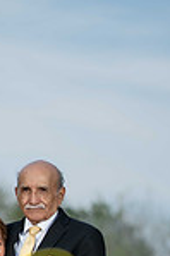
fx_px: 1825
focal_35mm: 257
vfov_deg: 7.9
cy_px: 376
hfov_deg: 5.3
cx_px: -2
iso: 200
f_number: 2.2
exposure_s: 1/2000
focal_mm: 85
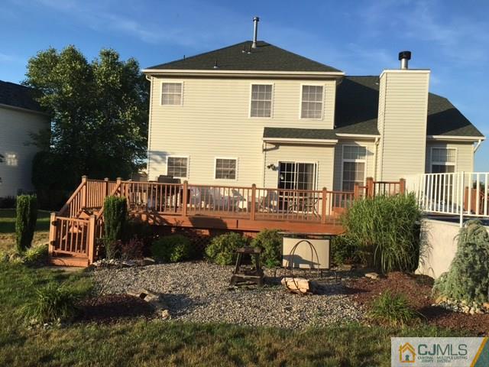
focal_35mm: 29
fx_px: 410
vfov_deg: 48.2
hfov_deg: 61.7
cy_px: 184
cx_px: 244
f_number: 2.2
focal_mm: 4.15
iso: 25
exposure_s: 1/1012
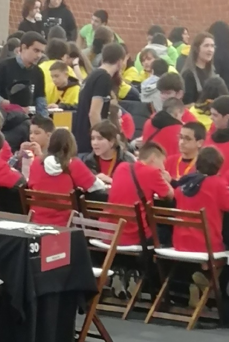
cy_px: 171
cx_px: 115
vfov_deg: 7.4
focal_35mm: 279
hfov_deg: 4.9
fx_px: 2660
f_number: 2.2
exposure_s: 1/50
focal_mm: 3.95
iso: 160
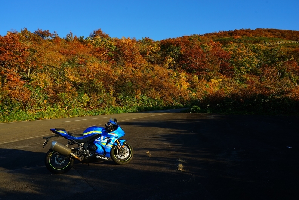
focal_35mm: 29
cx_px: 150
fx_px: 241
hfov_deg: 63.6
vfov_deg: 45.0
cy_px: 100
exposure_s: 1/80
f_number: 10
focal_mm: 29
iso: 100
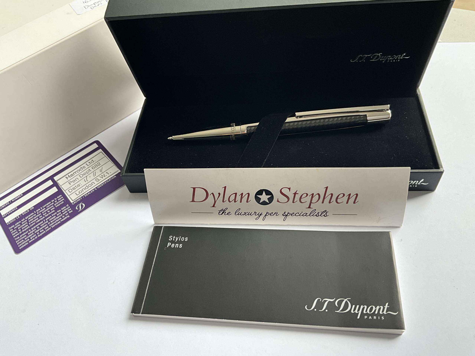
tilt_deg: -52.3
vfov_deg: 48.2
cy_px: 178
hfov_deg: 61.7
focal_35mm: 29
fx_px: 398
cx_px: 238
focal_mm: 3
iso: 32
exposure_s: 1/122
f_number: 1.8
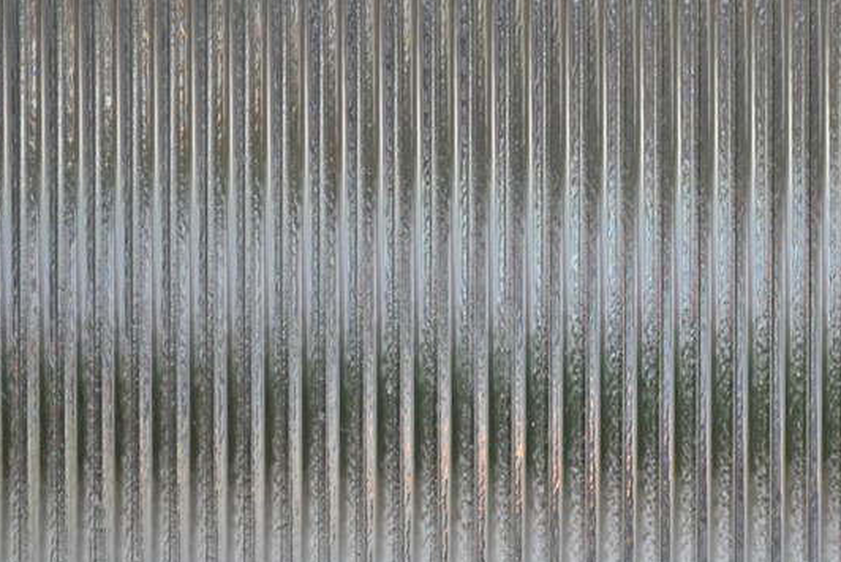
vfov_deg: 8.0
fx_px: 4002
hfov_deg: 11.9
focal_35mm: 171
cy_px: 383
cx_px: 681
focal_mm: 45
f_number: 5.3
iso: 640
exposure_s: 1/60
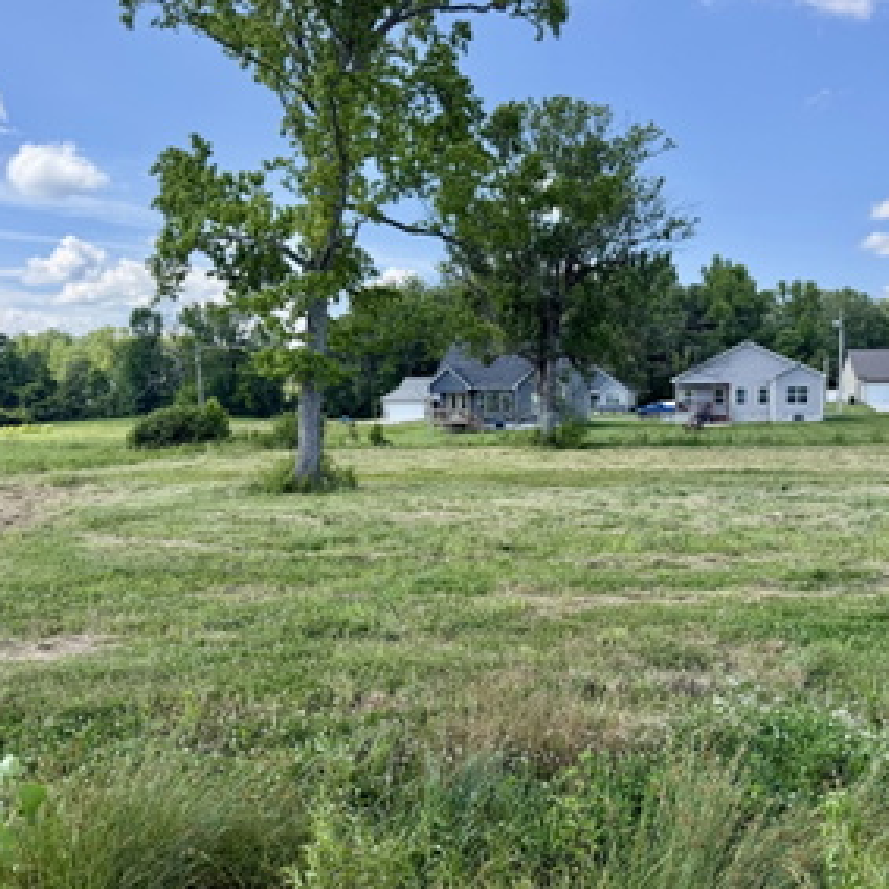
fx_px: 872
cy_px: 465
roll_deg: +0.8
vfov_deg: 54.0
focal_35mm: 30
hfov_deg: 53.6
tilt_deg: -4.8
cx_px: 540
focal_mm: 6.76
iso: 100
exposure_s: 1/2525
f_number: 1.78
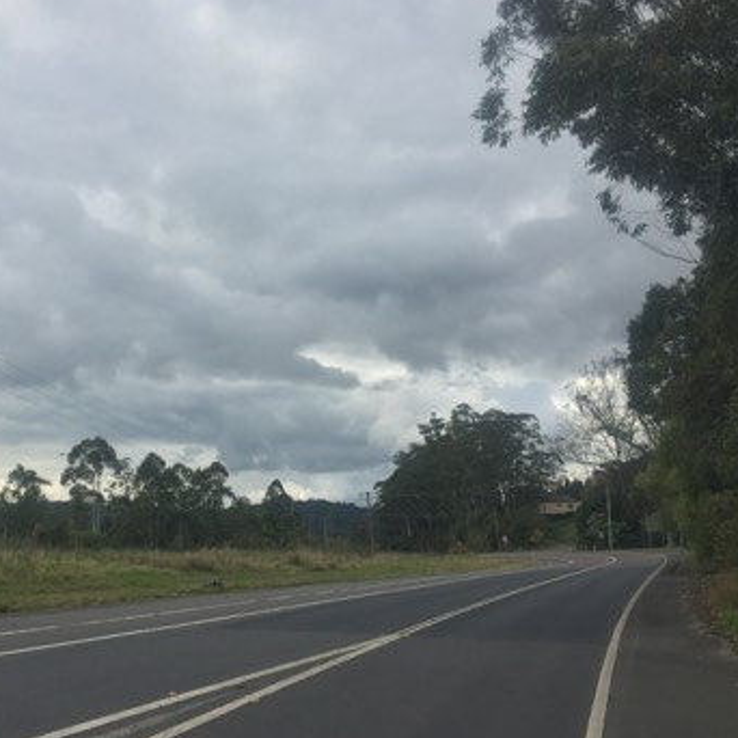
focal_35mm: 39
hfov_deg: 42.5
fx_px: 941
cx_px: 270
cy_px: 386
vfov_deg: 42.8
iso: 32
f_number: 2.2
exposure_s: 1/1276
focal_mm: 4.15
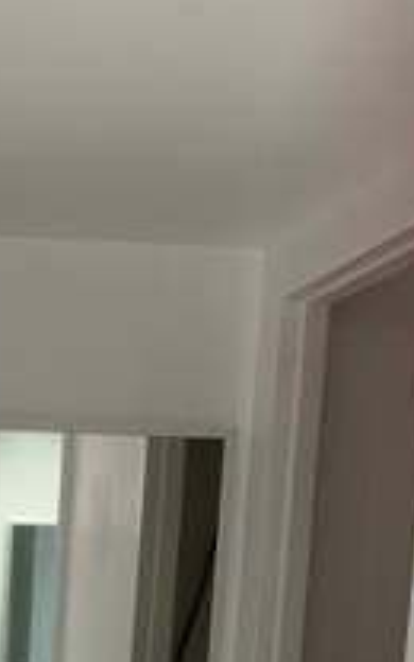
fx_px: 1534
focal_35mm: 85
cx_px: -204
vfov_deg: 21.3
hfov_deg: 14.4
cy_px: 933
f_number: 1.8
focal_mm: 4.25
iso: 80
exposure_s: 1/120
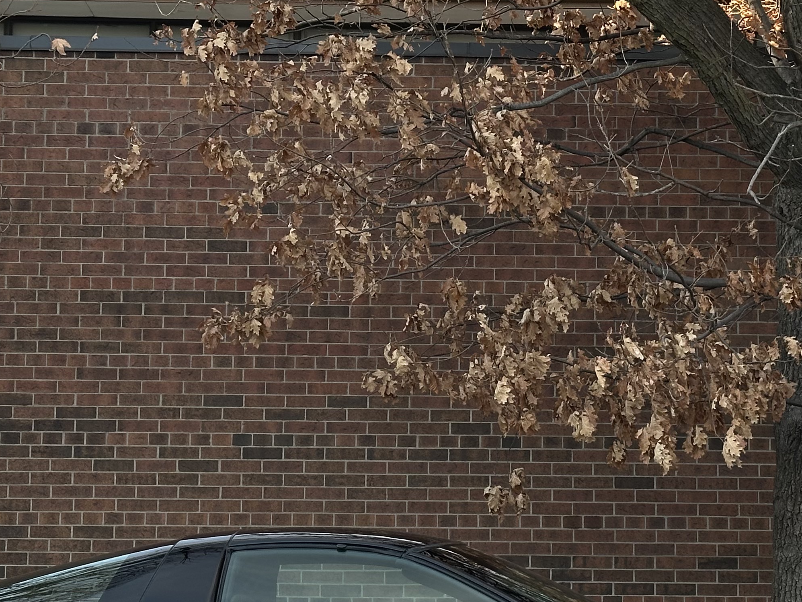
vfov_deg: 15.2
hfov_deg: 20.2
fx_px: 2247
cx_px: 470
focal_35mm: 97
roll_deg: +0.6
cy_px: 375
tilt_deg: +7.7
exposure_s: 1/262
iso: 64
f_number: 1.78
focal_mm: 6.86
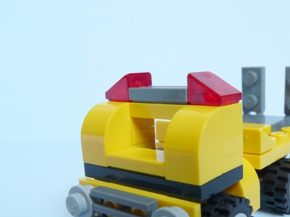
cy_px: 159
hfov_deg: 44.8
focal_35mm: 41
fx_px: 343
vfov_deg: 34.5
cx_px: 203
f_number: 4
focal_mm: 4.8
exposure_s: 1/15
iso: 100
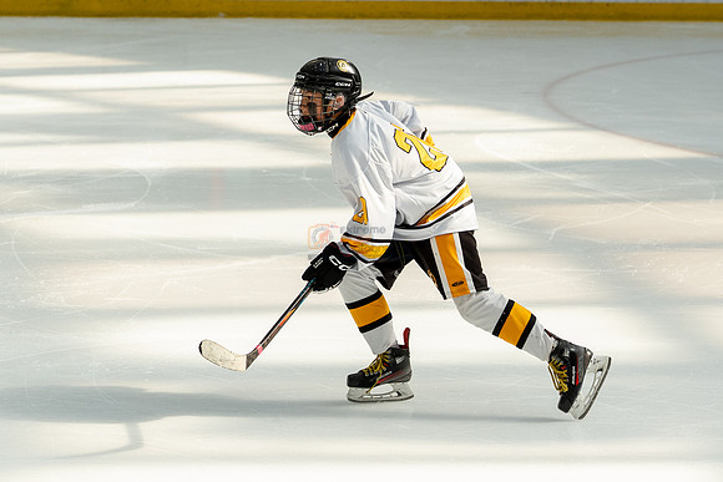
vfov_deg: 9.7
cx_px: 292
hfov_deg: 14.5
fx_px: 2831
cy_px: 261
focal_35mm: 141
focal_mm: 73
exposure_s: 1/1600
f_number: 3.5
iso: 800
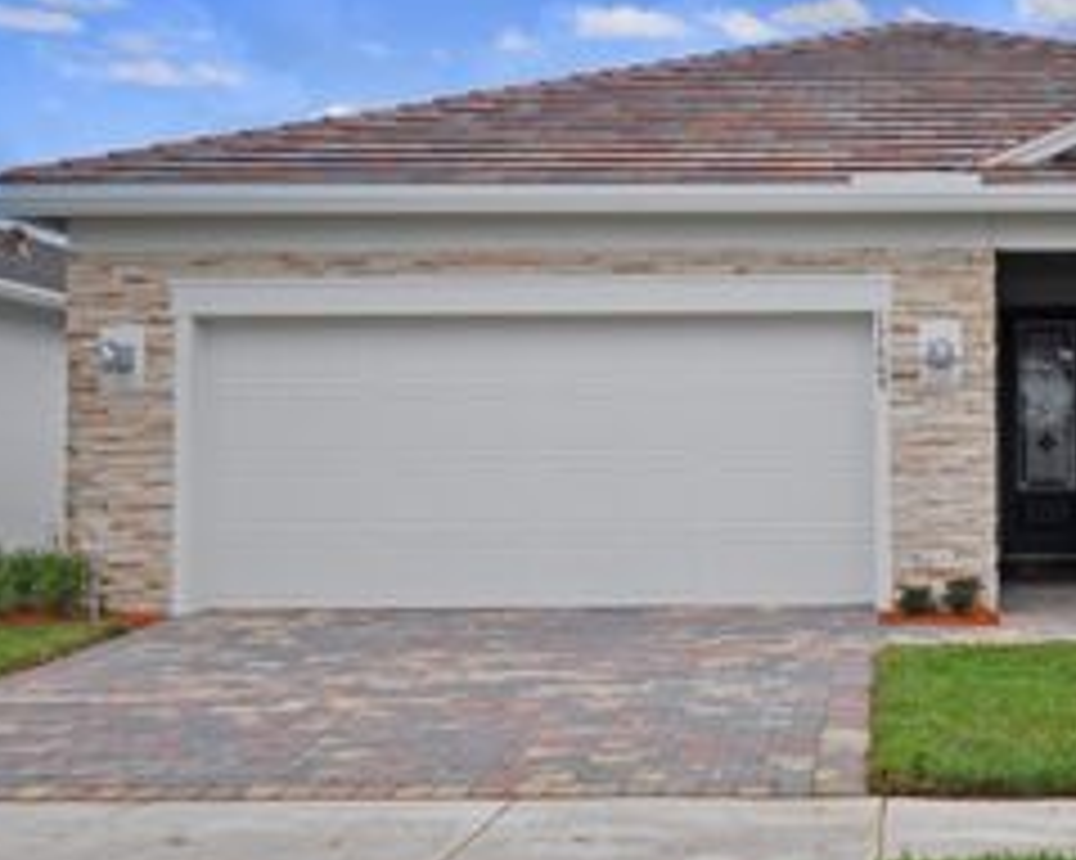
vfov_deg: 28.6
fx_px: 1687
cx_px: 945
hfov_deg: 33.7
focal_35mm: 53
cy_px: 437
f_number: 10
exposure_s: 1/400
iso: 200
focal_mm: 18
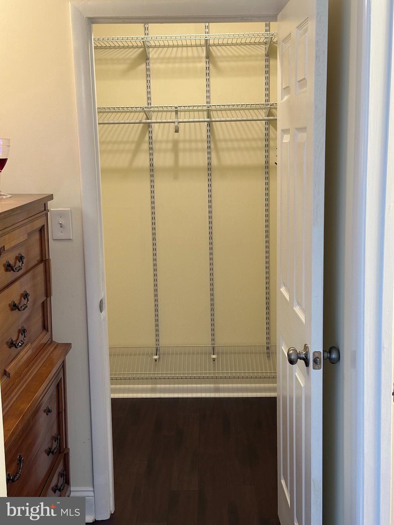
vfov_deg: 39.7
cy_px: 262
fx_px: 728
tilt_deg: -10.3
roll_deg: -0.1
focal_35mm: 48
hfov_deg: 30.3
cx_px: 197
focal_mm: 6.86
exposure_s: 1/60
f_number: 1.78
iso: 125
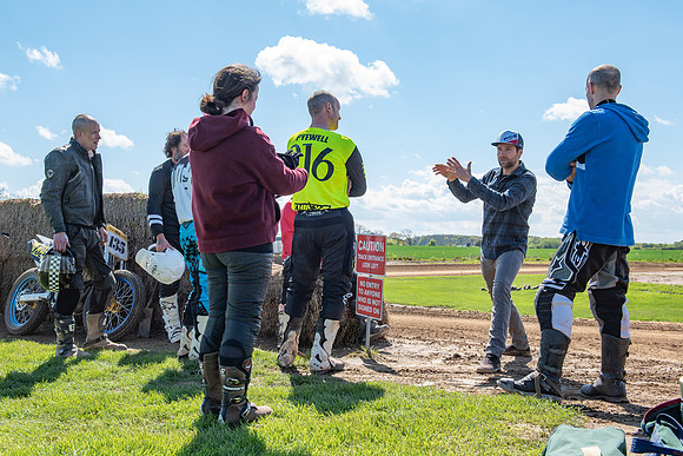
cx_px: 330
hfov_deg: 46.7
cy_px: 221
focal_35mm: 42
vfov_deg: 32.1
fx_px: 792
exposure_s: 1/200
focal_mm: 36
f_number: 5.6
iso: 100
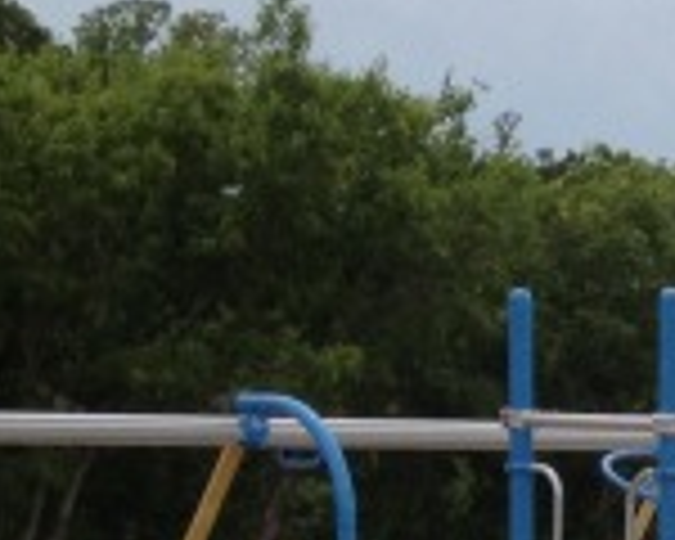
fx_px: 3636
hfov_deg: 9.3
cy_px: 742
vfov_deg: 8.4
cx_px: 1710
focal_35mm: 182
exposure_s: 1/1842
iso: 50
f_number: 2.4
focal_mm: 4.28
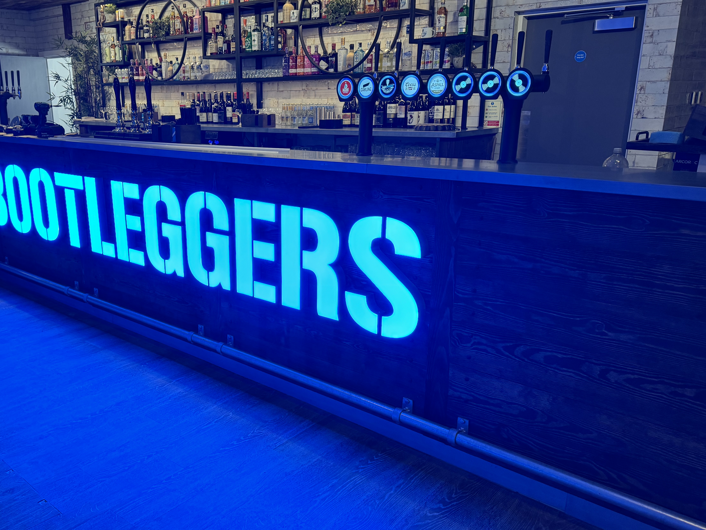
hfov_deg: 57.7
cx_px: 268
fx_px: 632
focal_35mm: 31
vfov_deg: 45.4
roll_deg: +0.8
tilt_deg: -14.5
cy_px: 281
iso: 200
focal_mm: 6.76
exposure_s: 1/50
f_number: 1.78
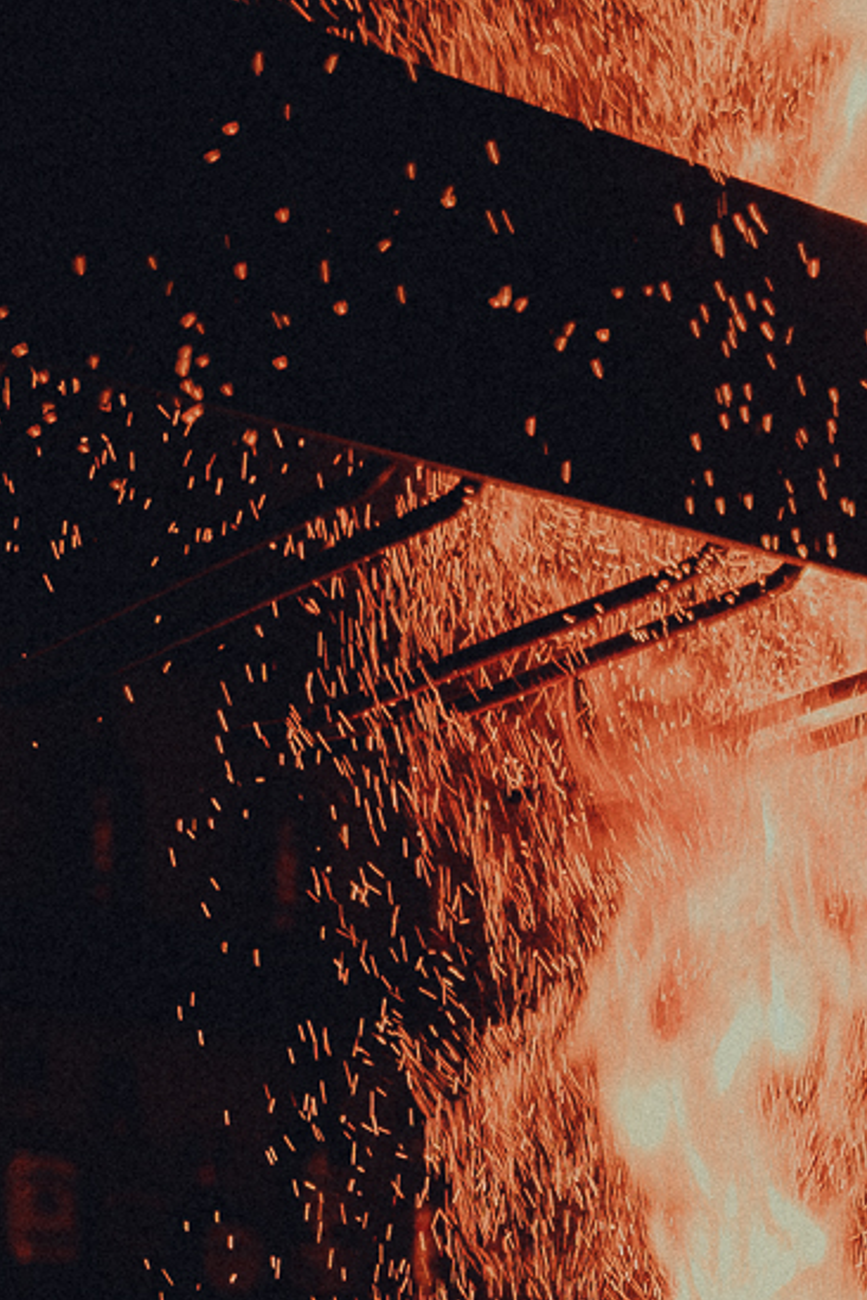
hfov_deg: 13.6
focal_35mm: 98
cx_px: 1023
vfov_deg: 18.1
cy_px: 2046
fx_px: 3540
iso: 500
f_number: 2.8
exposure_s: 1/400
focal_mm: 28
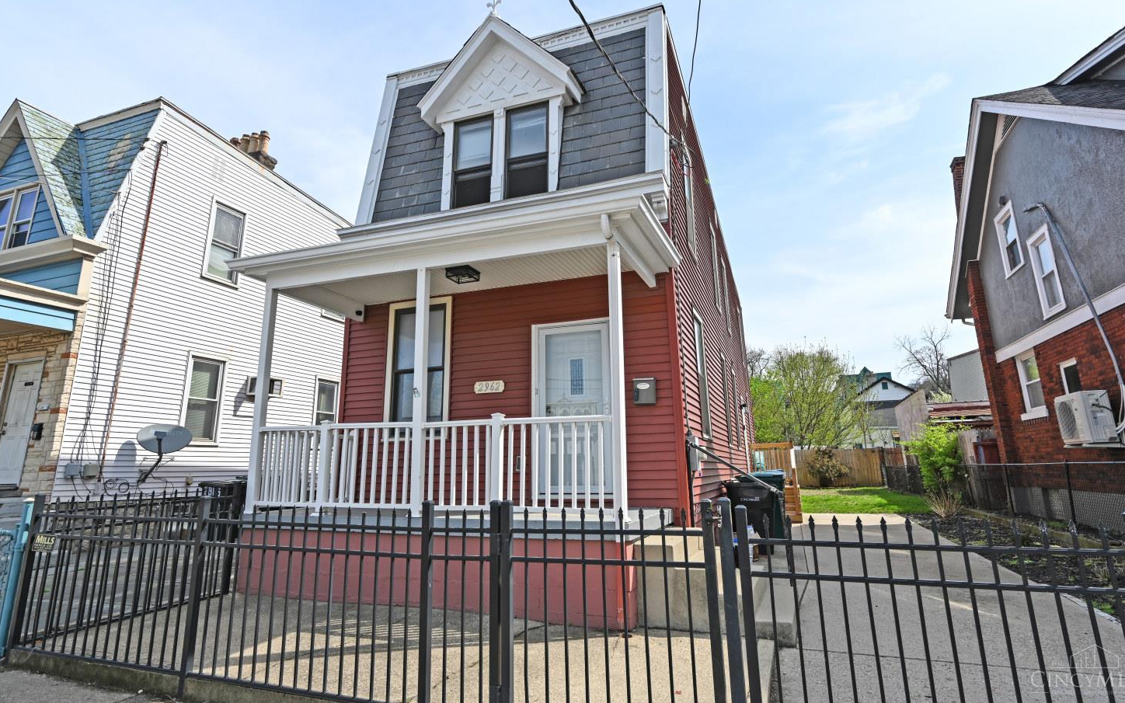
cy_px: 318
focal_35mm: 20
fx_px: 599
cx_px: 567
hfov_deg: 86.4
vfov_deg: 60.7
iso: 100
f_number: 7.1
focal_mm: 18.5
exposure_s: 1/400
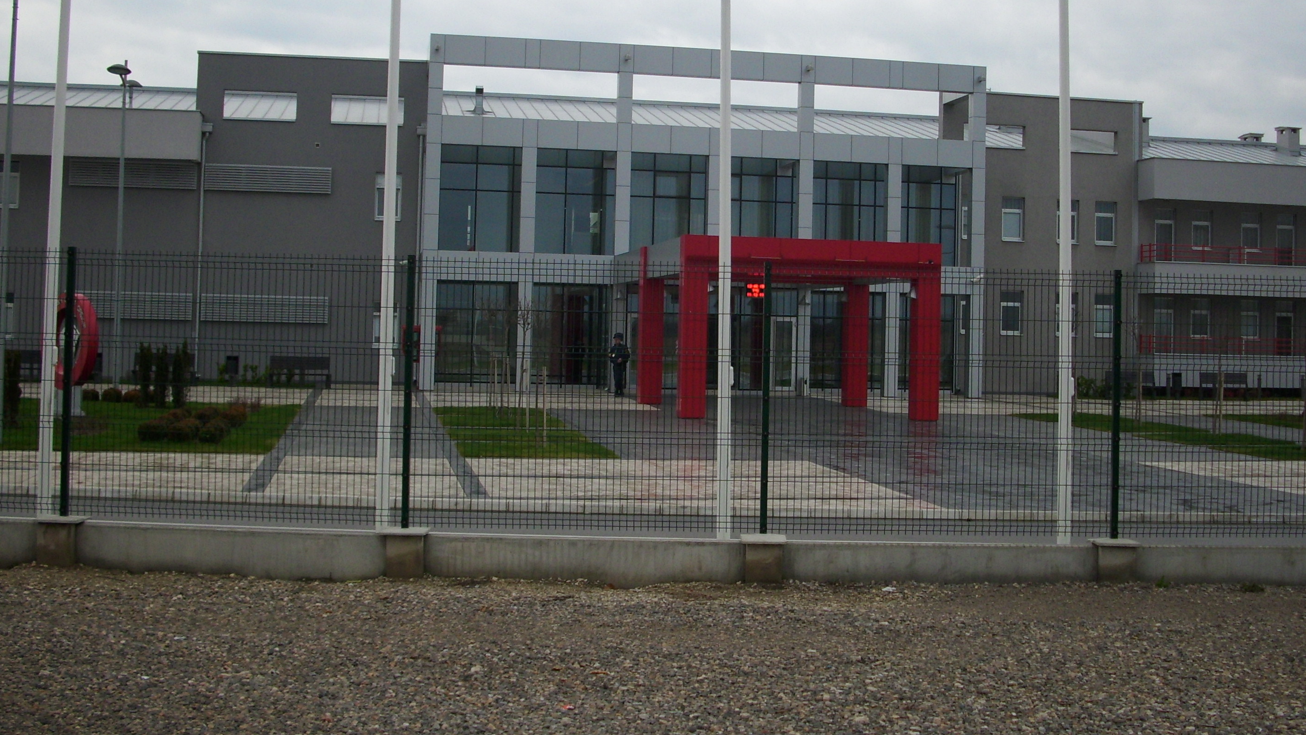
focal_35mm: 39
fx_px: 1351
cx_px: 714
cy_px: 281
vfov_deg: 30.3
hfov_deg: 51.5
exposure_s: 1/296
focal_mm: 6.2
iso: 50
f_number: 2.8
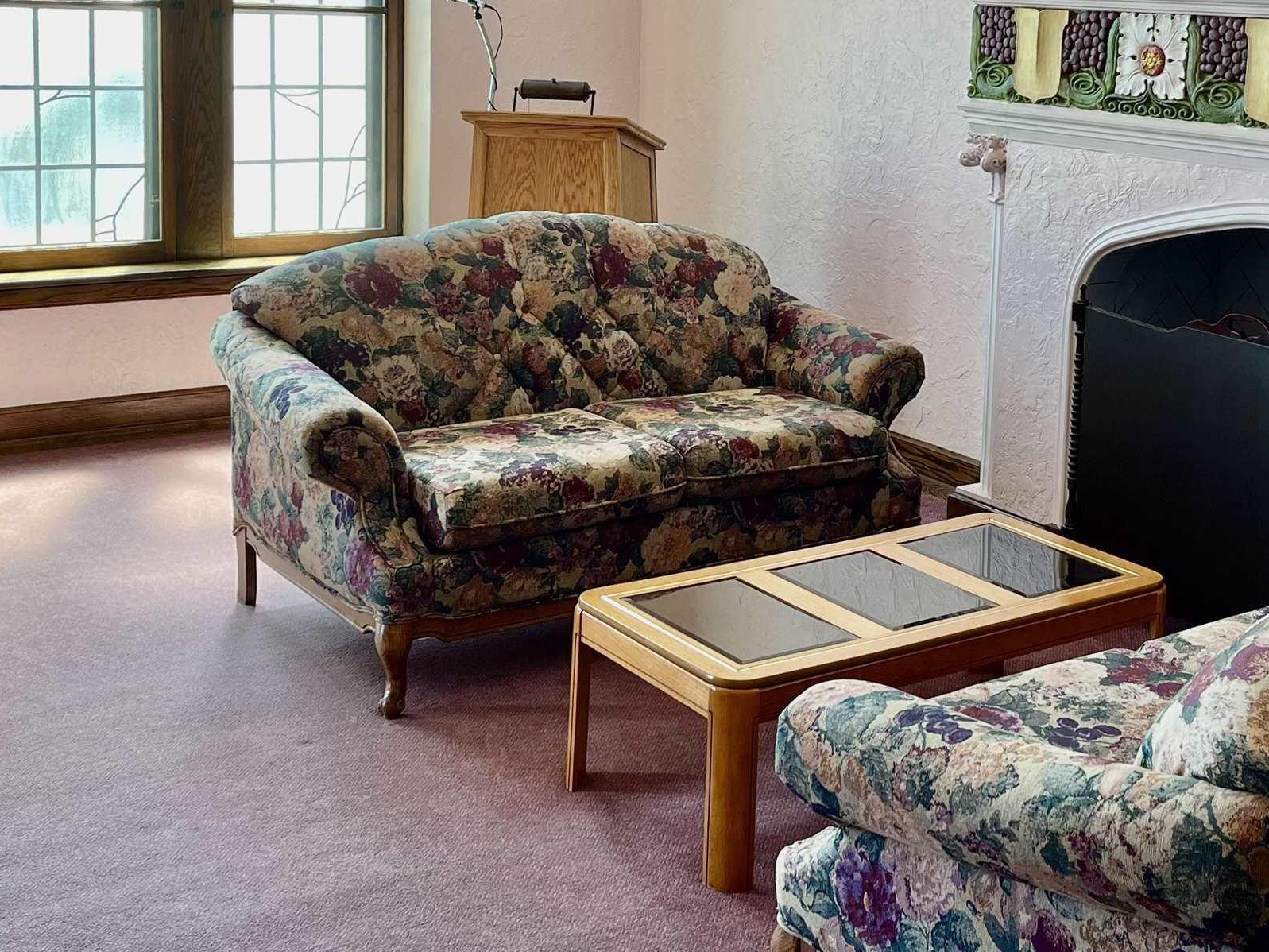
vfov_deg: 28.6
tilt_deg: -8.0
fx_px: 1833
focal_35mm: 50
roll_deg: -1.4
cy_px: 216
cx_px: 784
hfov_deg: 38.0
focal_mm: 5.1
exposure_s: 1/120
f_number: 1.6
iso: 64
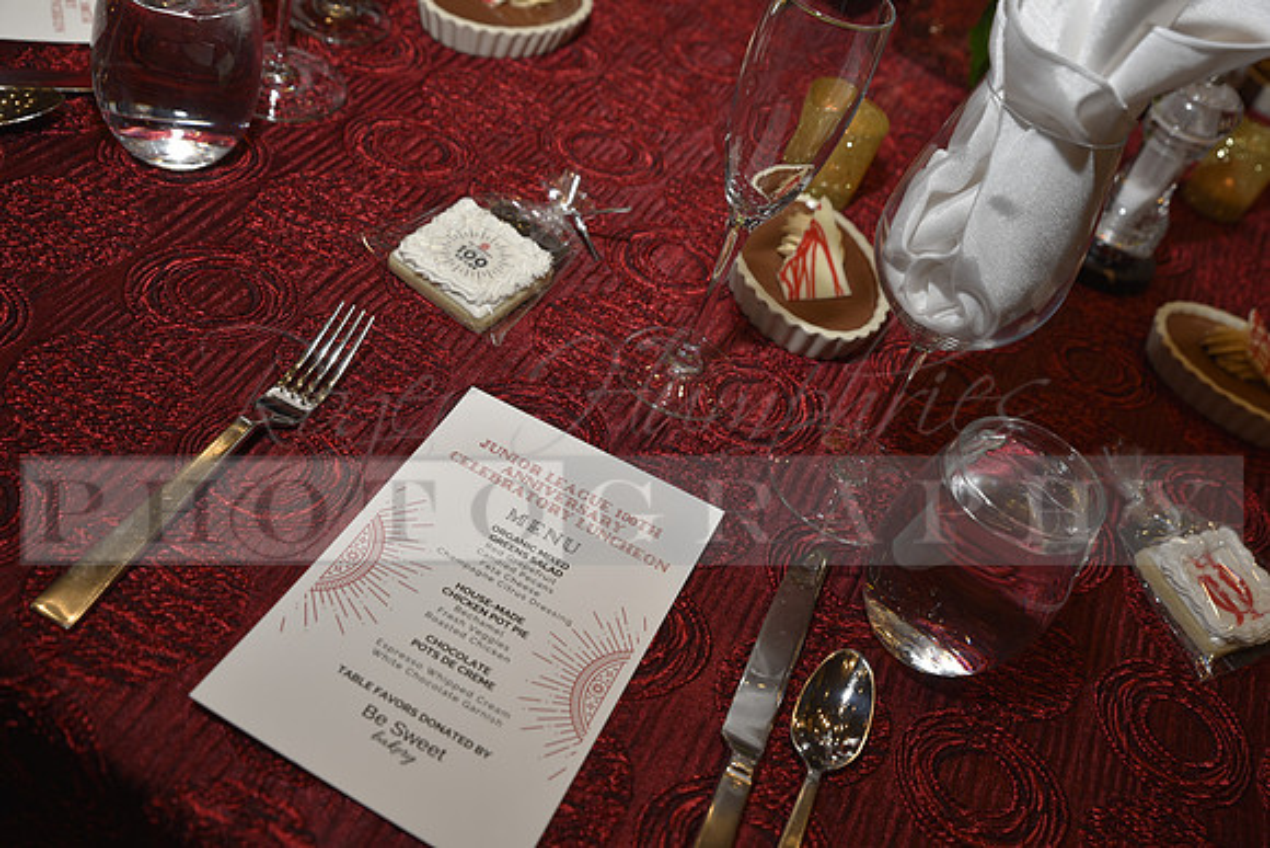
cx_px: 635
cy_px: 424
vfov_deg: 35.1
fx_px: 1341
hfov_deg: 50.7
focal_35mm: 38
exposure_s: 1/60
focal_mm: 38
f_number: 5
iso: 200
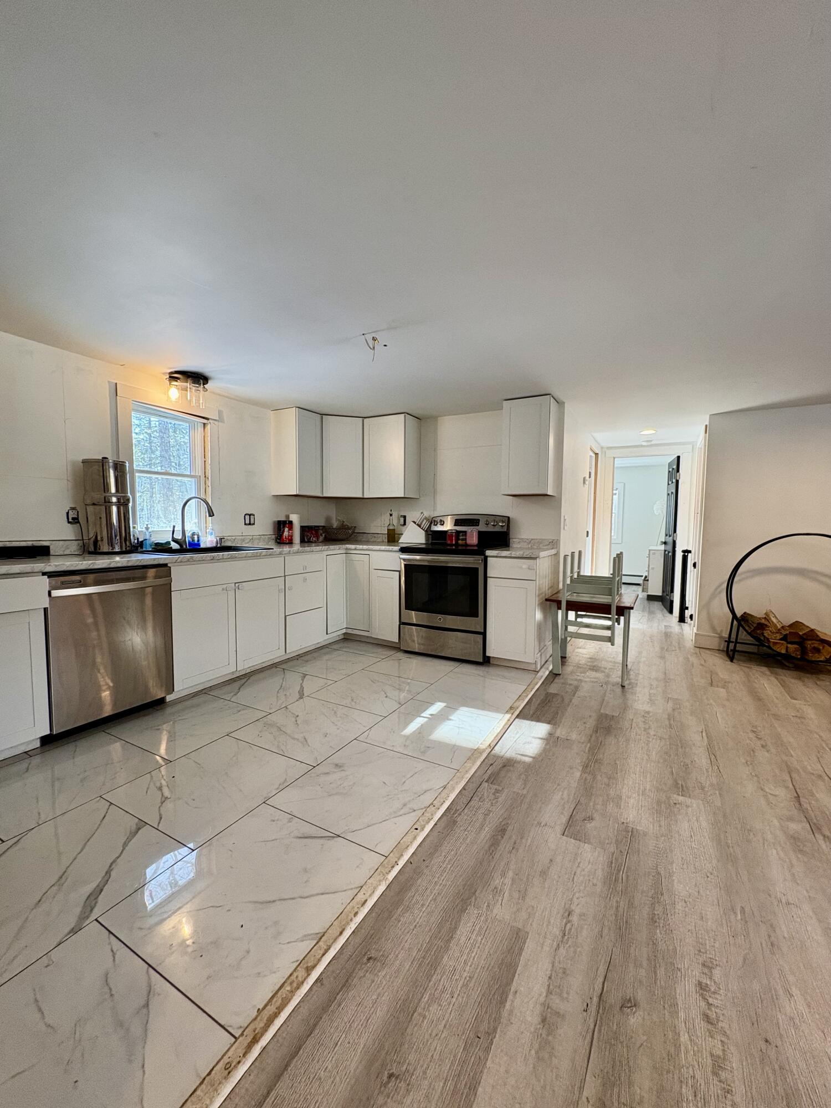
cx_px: 416
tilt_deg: -4.0
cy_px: 554
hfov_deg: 85.7
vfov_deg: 102.1
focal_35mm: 14
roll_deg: -0.7
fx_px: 448
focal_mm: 2.22
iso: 200
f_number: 2.2
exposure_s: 1/120
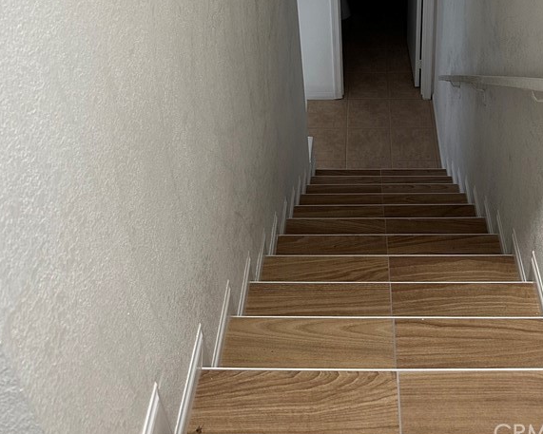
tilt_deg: -28.4
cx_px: 339
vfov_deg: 31.7
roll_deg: +1.7
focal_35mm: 42
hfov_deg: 43.5
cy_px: -40
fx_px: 675
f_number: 1.78
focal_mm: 6.86
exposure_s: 1/73
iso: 250
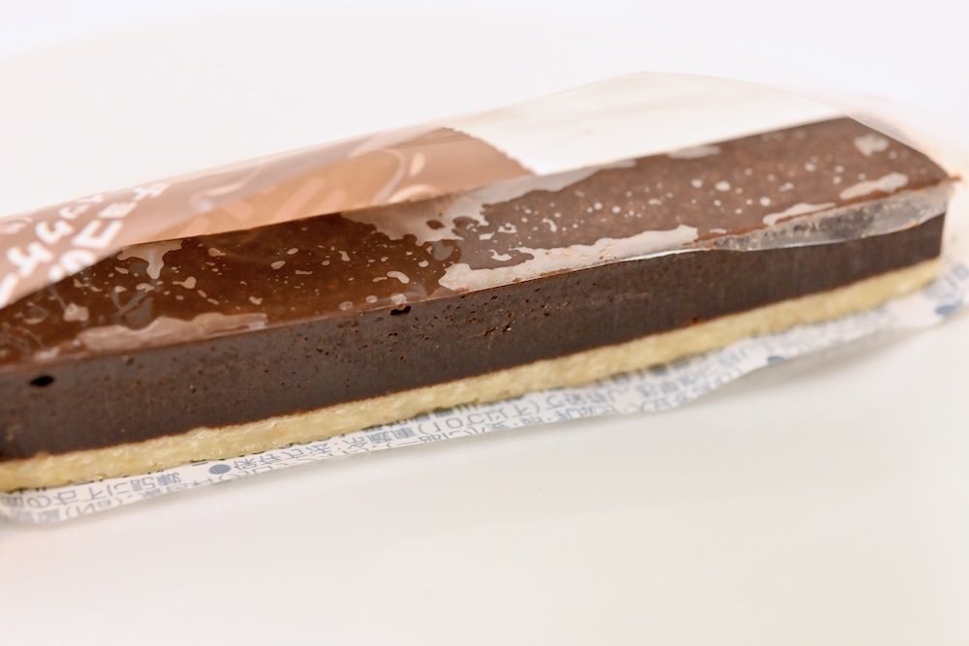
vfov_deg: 22.6
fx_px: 1615
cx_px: 484
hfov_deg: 33.4
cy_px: 323
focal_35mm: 60
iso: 6400
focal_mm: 60
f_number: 6.3
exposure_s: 1/160
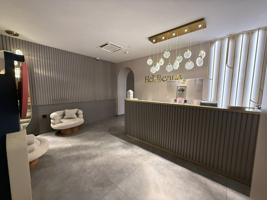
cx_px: 134
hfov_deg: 102.1
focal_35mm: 14
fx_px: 108
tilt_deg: -4.8
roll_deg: -0.4
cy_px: 100
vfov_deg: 85.7
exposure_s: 1/50
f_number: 2.2
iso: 400
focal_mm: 2.22
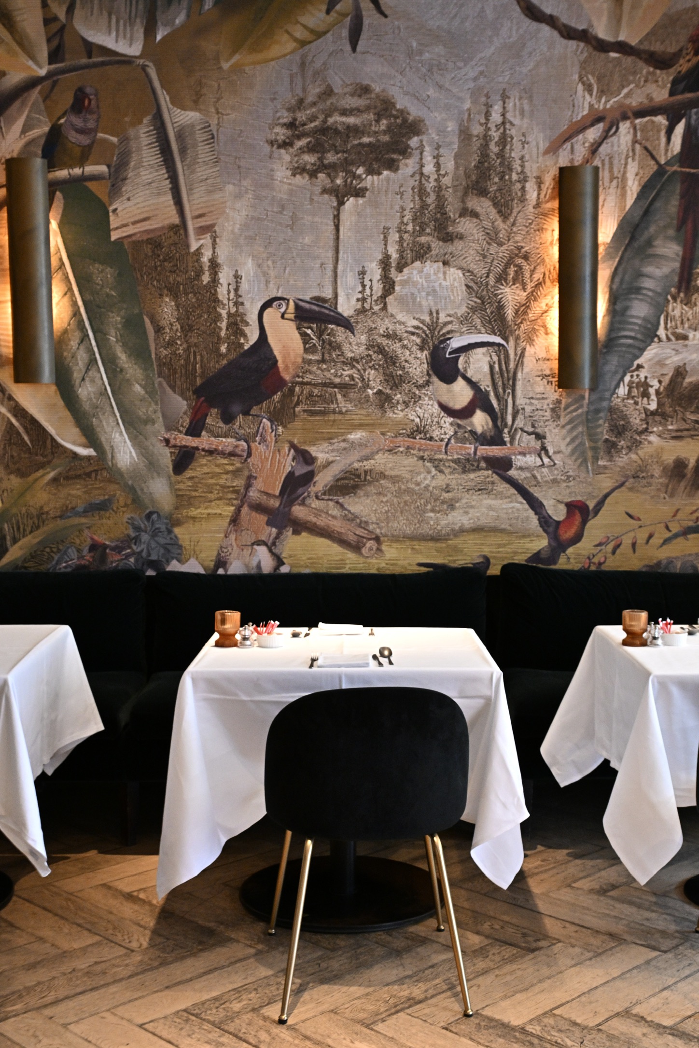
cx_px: 350
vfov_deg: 44.5
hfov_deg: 30.5
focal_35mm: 44
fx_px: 1281
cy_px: 524
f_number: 9
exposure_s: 1/8
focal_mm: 44
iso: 2500
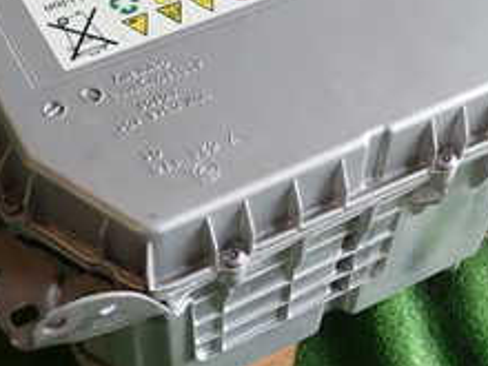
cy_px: 162
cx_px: 404
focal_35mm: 82
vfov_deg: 18.0
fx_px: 1156
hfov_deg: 23.4
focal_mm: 5.4
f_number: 2.3
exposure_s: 1/60
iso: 100
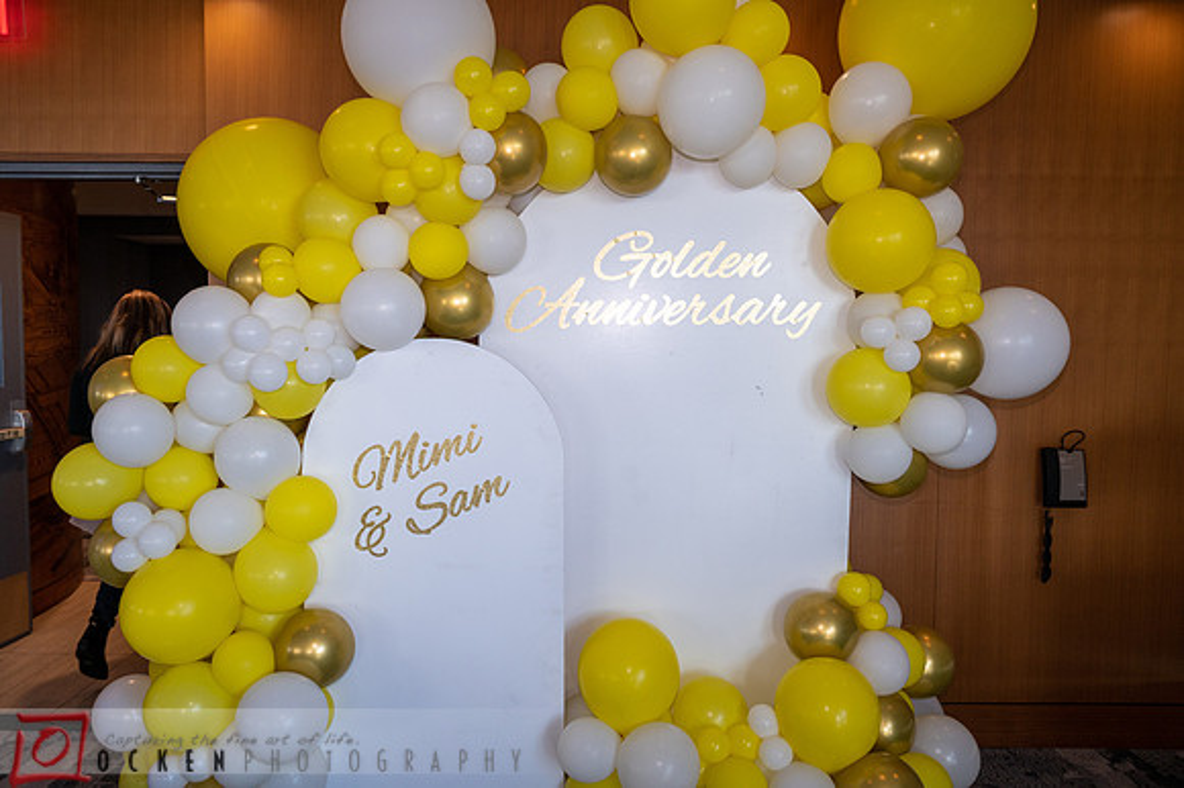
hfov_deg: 68.4
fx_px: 872
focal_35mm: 27
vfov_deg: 48.6
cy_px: 394
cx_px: 592
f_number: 5
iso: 1000
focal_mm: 26.5
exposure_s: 1/250
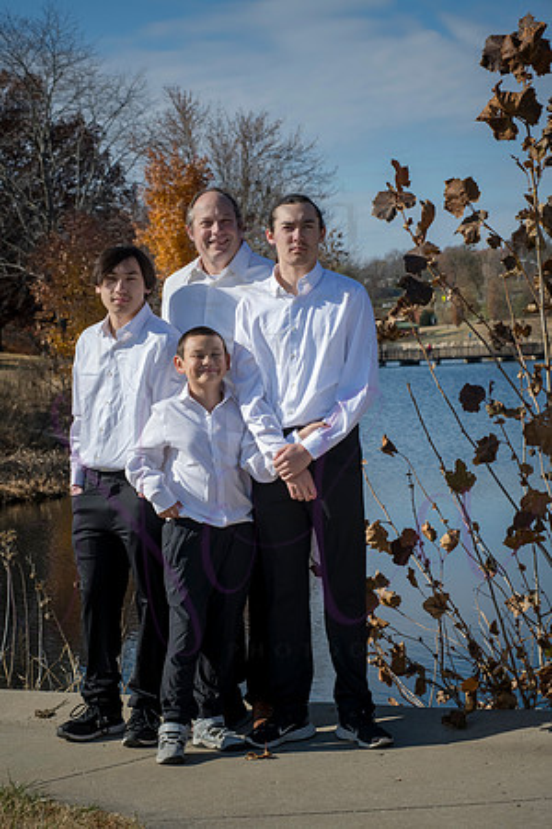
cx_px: 276
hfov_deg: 17.1
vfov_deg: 25.4
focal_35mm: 80
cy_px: 414
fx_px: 1840
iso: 400
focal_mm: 80
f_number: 11
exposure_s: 1/800
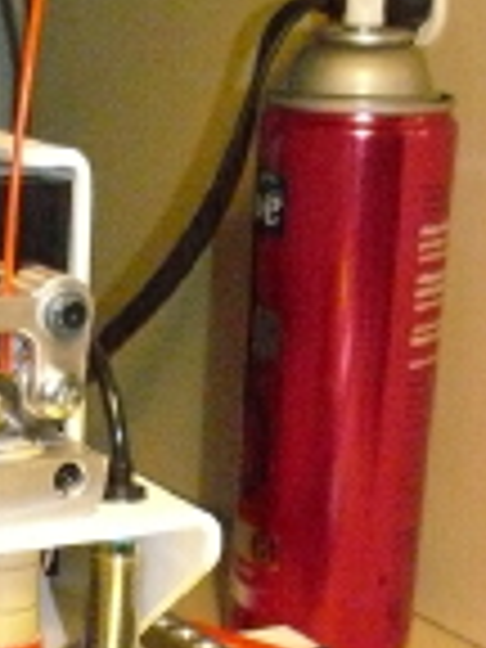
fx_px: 1872
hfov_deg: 14.2
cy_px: 603
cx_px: -130
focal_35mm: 100
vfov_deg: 19.2
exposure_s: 1/125
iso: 1250
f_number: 4
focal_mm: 6
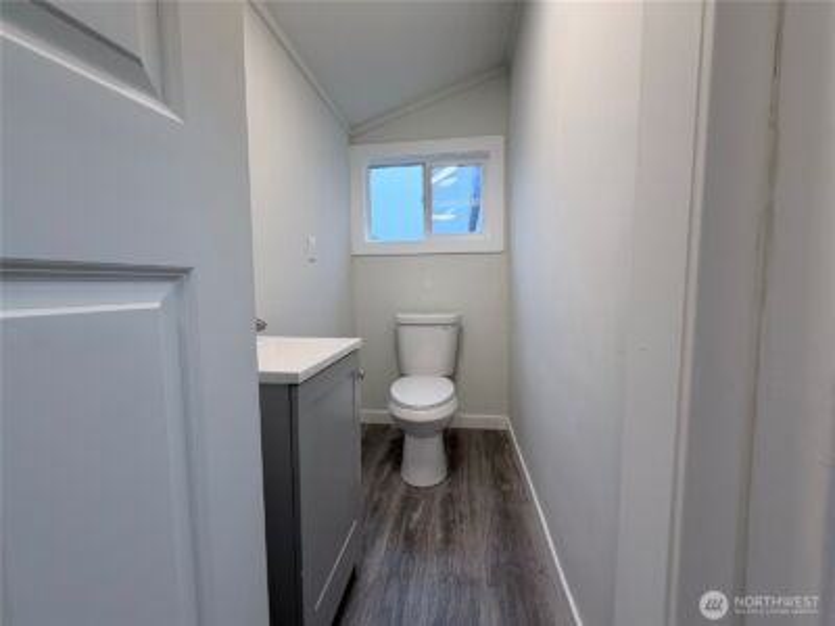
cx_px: 418
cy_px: 313
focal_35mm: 14
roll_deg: +0.7
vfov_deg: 85.7
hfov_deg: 102.1
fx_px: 338
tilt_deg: -4.8
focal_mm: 2.22
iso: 160
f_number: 2.2
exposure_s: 1/120
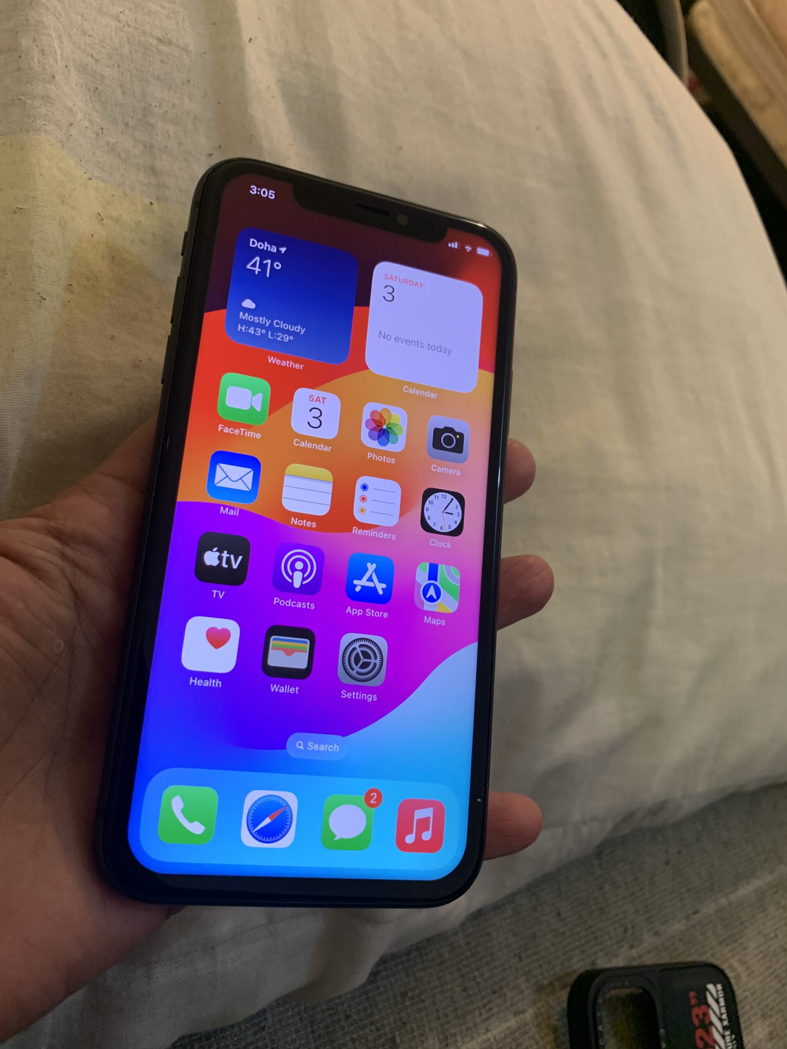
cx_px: 394
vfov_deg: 67.3
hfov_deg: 53.1
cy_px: 524
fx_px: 788
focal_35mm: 26
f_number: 1.8
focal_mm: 4.25
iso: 125
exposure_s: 1/50
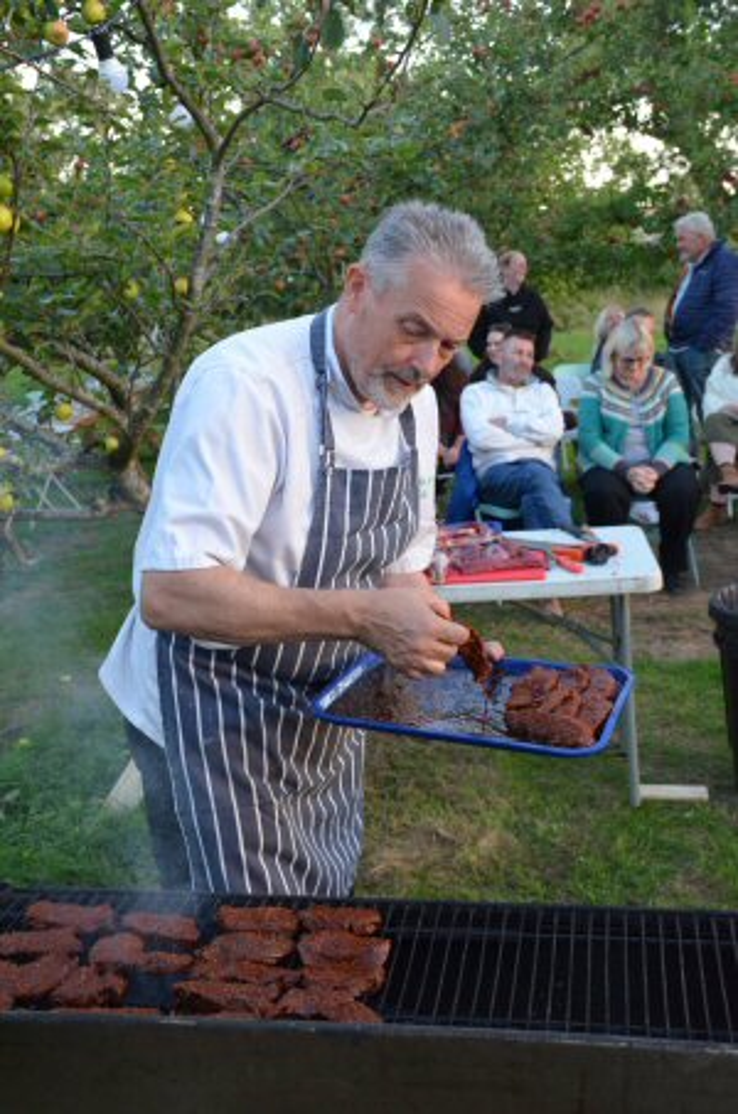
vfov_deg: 48.0
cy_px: 557
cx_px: 369
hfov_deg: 32.9
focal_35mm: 40
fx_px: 1251
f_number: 5.6
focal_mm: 27
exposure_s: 1/250
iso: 1600
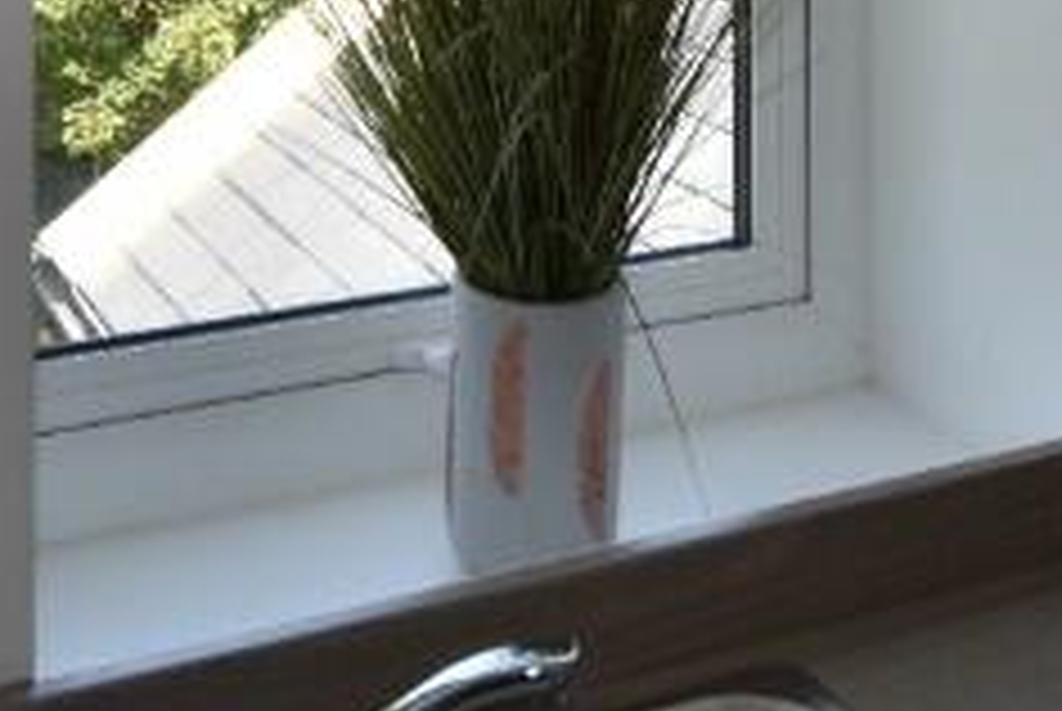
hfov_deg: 30.9
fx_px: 1920
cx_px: 459
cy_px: -443
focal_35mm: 65
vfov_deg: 18.0
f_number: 5.6
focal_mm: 10
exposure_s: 1/125
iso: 100
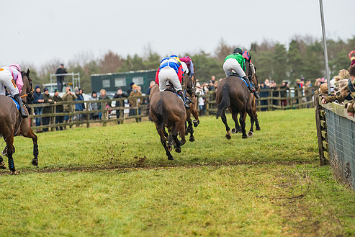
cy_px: 101
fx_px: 2555
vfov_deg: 5.3
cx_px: 168
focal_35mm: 259
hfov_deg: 7.9
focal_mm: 220
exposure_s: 1/1250
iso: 2000
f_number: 4
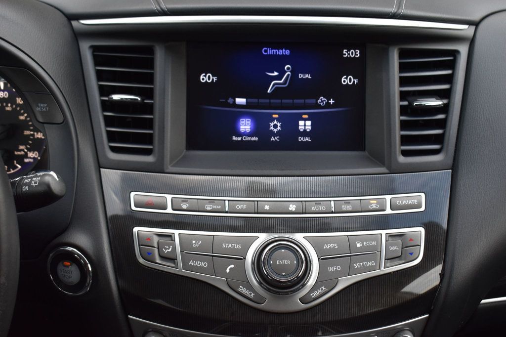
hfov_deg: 38.9
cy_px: 168
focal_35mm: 51
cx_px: 253
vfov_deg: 26.5
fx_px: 717
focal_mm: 34
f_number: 8
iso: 400
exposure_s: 1/60
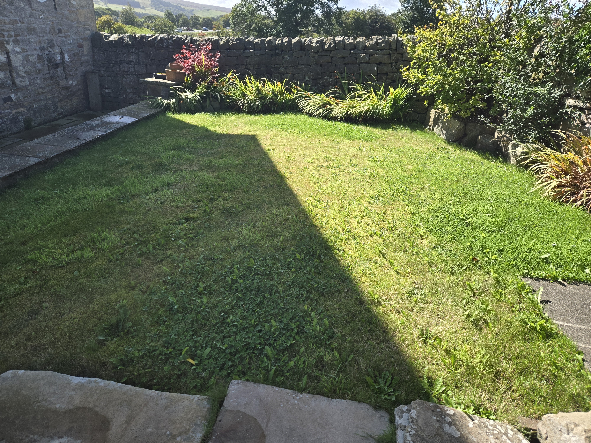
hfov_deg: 73.9
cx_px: 296
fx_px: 393
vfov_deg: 58.9
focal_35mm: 23
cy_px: 222
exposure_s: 1/1859
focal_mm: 5.4
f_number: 1.8
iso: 80
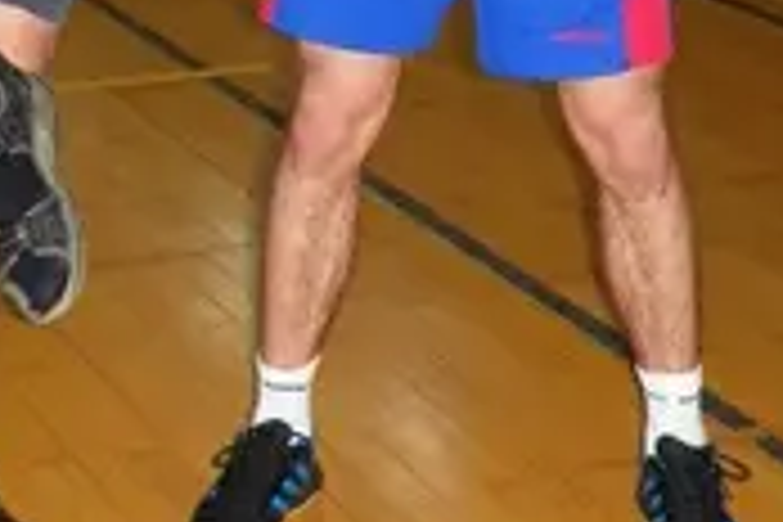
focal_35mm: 107
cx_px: 198
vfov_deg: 12.4
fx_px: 2327
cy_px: -176
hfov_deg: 19.0
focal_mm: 7.1
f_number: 3.2
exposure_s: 1/160
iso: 200
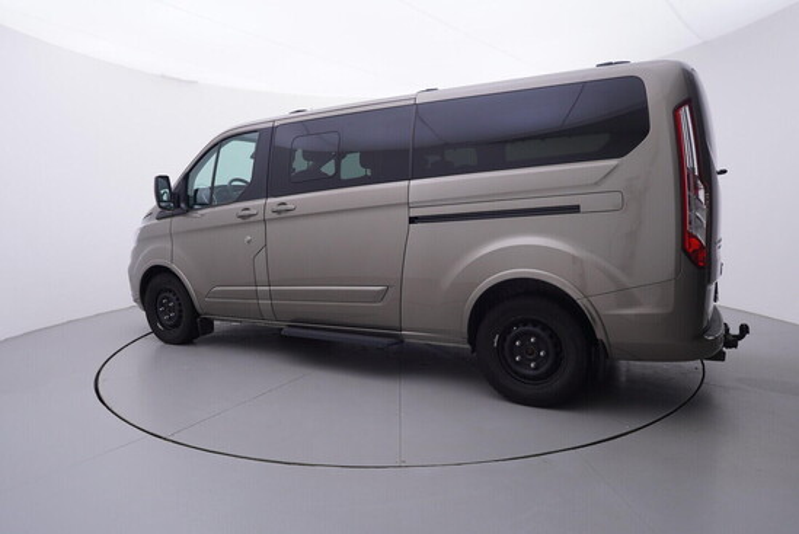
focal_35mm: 22
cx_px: 400
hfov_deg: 77.3
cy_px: 267
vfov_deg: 56.2
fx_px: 500
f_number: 5
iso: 200
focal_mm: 15
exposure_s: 1/80
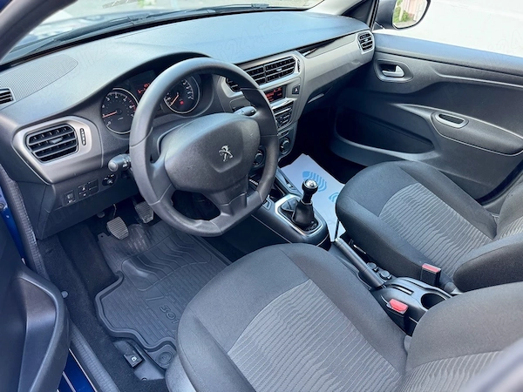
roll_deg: -4.4
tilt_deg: -38.6
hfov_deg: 71.6
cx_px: 262
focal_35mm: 24
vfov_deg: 56.8
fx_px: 363
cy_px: 196
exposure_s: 1/60
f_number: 1.78
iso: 250
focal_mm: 6.76
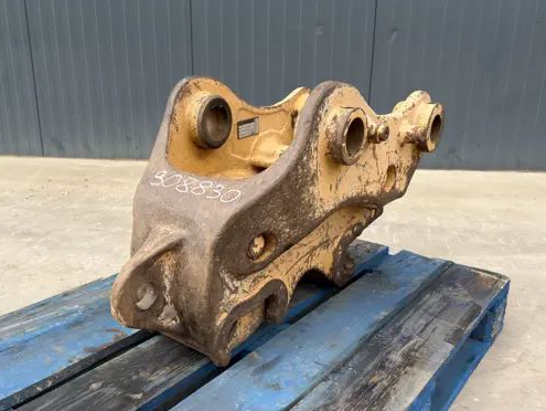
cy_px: 229
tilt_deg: -17.2
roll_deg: -0.1
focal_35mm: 31
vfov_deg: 45.4
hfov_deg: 58.1
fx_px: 489
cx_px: 236
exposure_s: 1/1486
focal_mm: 6.76
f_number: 1.78
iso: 80
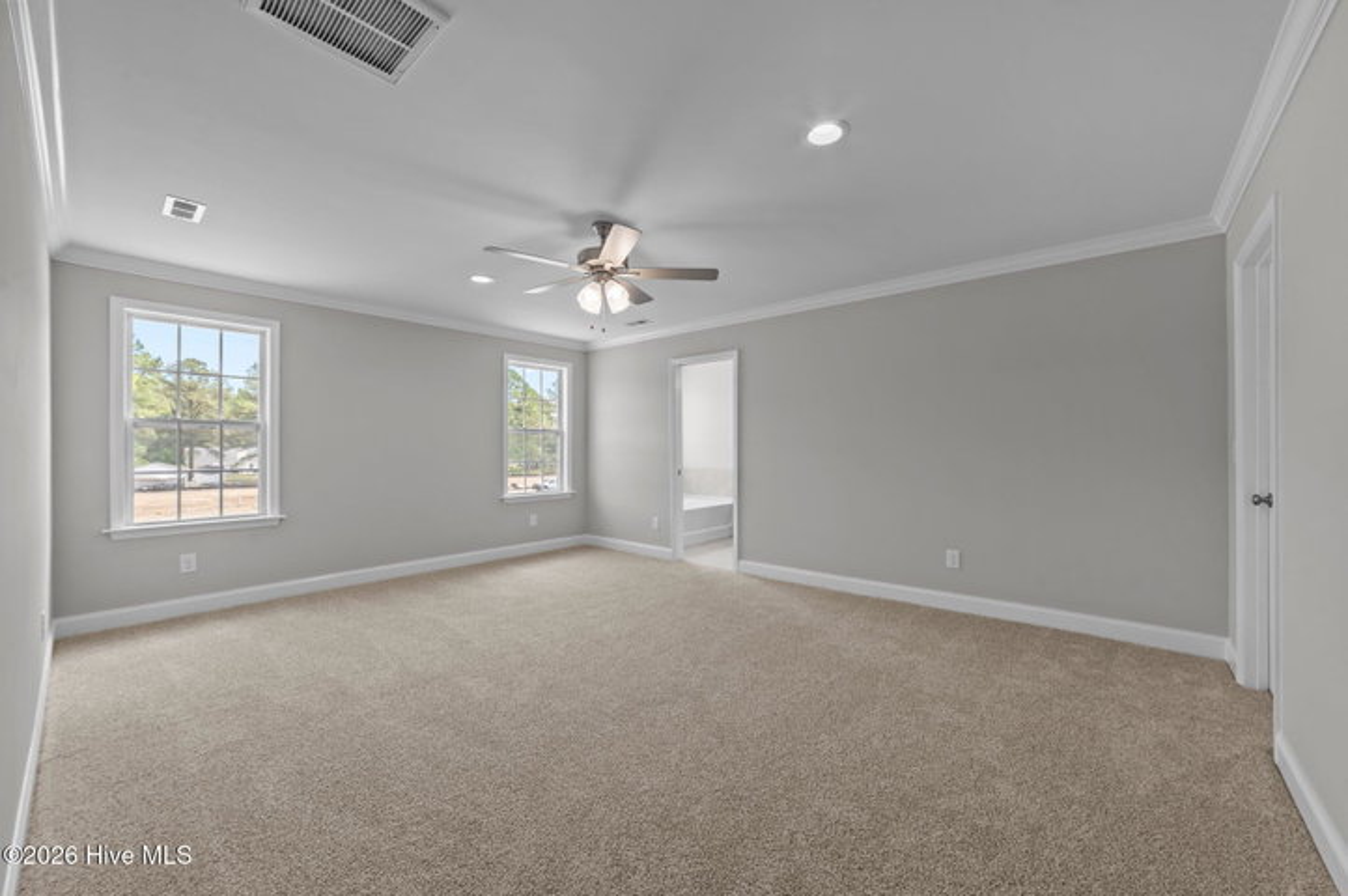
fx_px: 524
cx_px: 674
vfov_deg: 81.1
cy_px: 448
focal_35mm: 14
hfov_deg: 104.3
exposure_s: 1/6
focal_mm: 14
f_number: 8
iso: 250
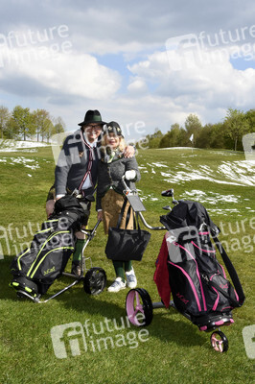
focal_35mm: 42
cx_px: 128
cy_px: 192
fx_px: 447
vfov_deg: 46.4
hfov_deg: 31.8
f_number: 20
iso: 500
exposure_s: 1/160
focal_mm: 28
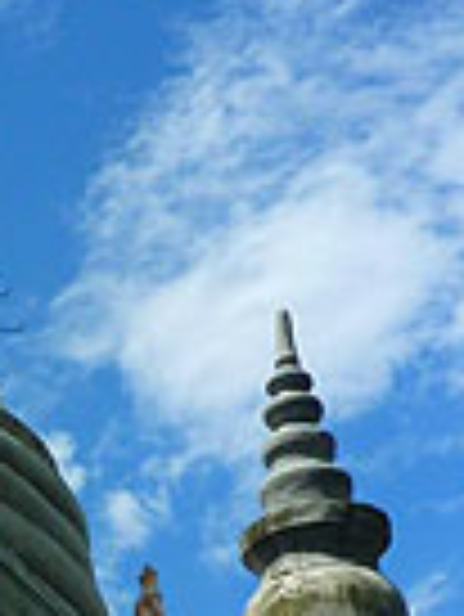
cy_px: 674
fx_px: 1695
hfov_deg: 13.9
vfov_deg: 19.8
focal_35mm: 95
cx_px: -369
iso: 80
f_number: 5.6
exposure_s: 1/500
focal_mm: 4.1
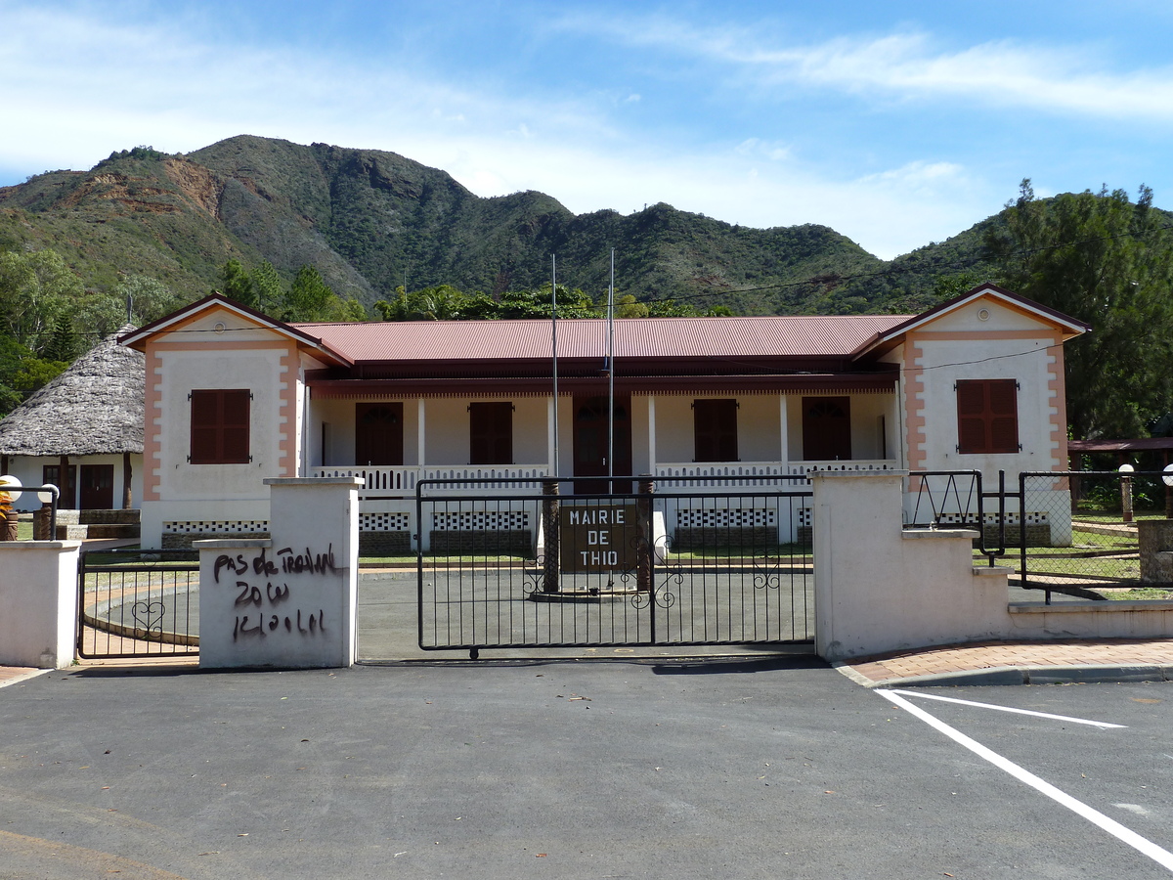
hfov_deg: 52.6
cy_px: 440
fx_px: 1186
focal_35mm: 35
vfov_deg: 40.7
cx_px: 586
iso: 80
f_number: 4
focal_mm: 5.7
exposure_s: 1/400
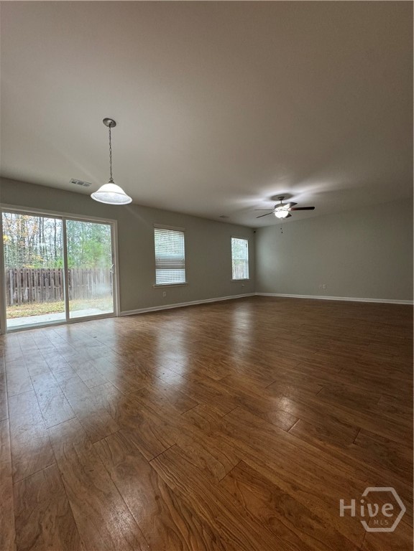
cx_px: 207
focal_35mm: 14
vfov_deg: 102.1
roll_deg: +1.7
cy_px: 276
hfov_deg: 85.7
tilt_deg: -1.3
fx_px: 223
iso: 160
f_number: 2.2
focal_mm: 2.22
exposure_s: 1/60
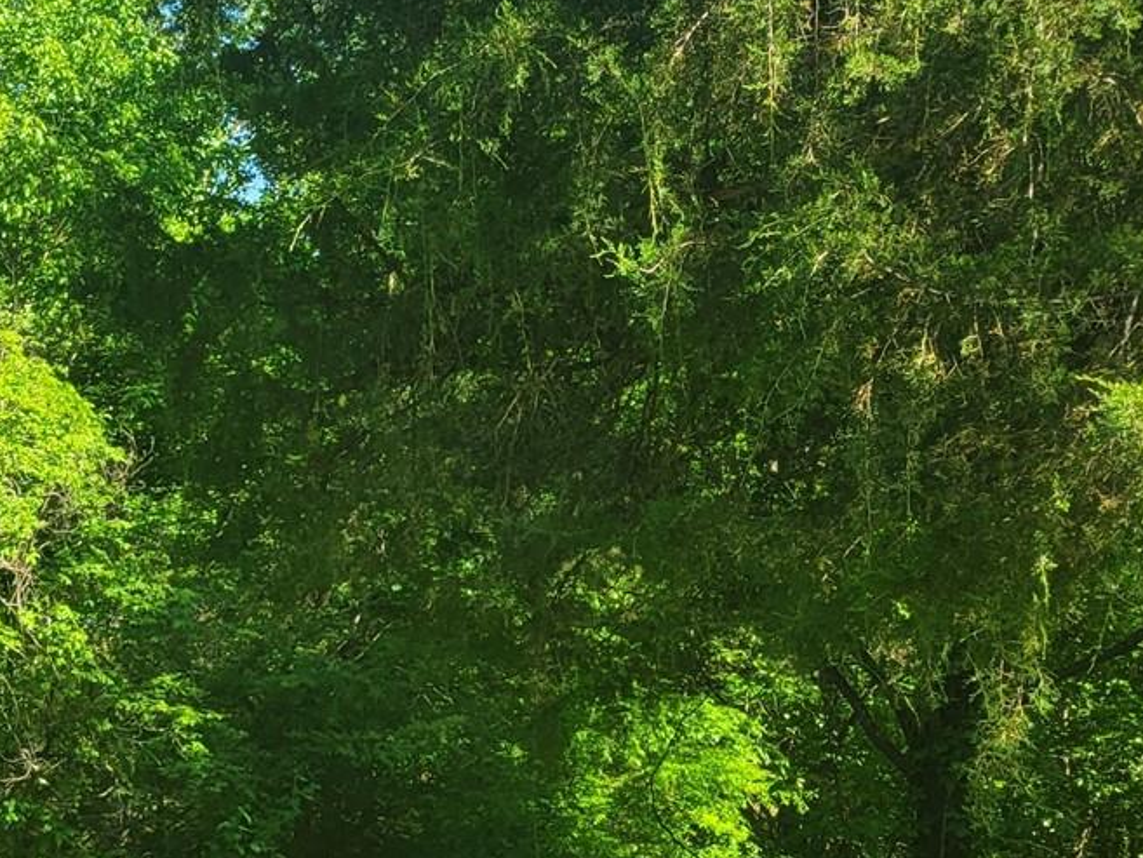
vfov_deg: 18.1
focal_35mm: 81
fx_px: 2675
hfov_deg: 21.9
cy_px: 640
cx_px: -318
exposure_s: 1/763
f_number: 1.8
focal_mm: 5.4
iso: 40
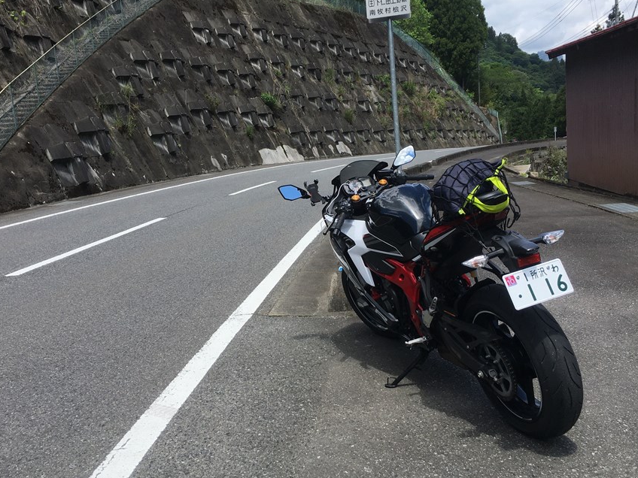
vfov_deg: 40.7
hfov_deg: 52.6
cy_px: 225
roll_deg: +5.2
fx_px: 645
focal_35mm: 35
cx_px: 309
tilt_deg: -6.6
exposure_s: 1/1054
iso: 25
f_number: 2.2
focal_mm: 4.15
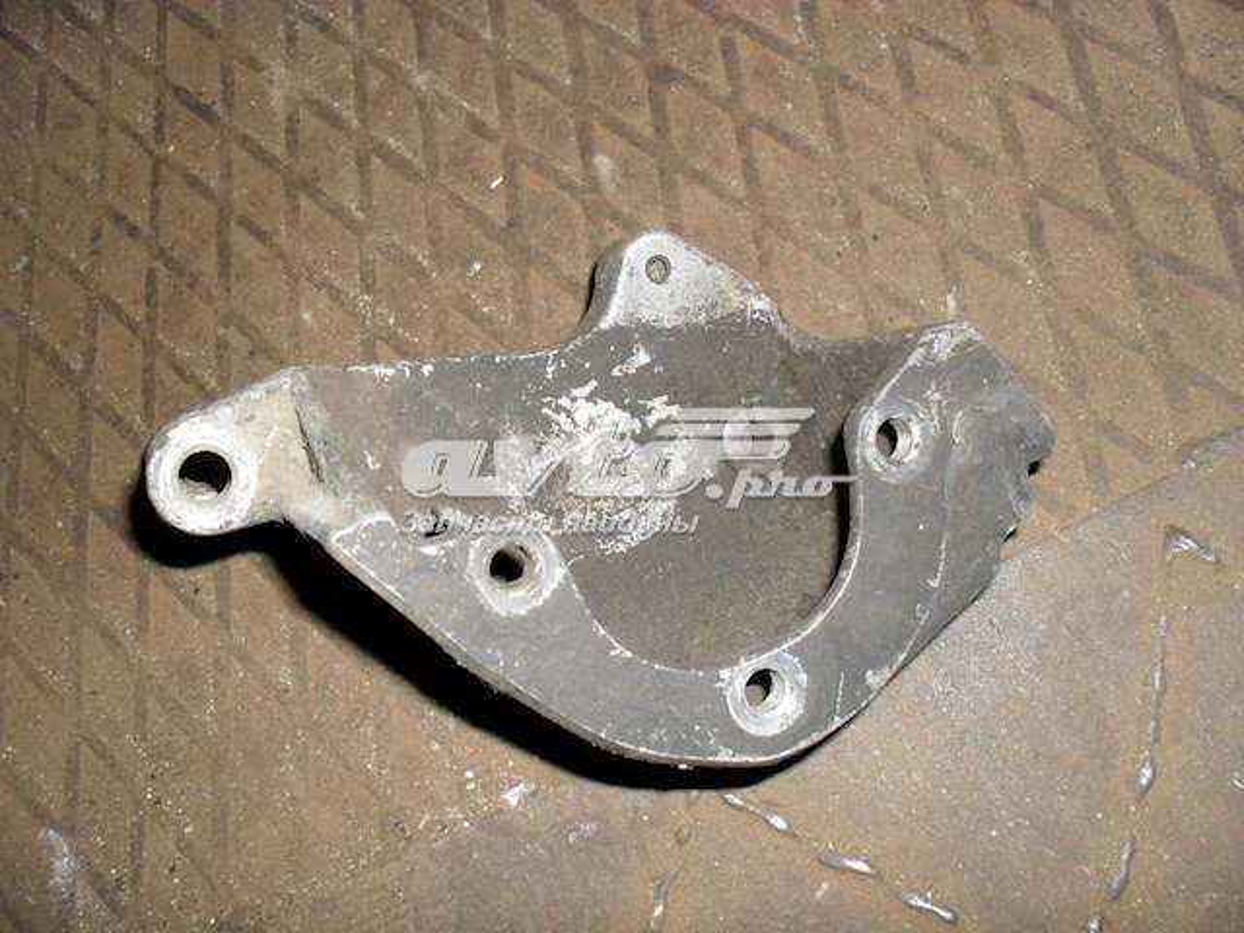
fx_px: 1258
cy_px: 466
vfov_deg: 40.7
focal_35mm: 35
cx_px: 622
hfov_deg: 52.6
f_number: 3.2
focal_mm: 6.3
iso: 200
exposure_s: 1/45
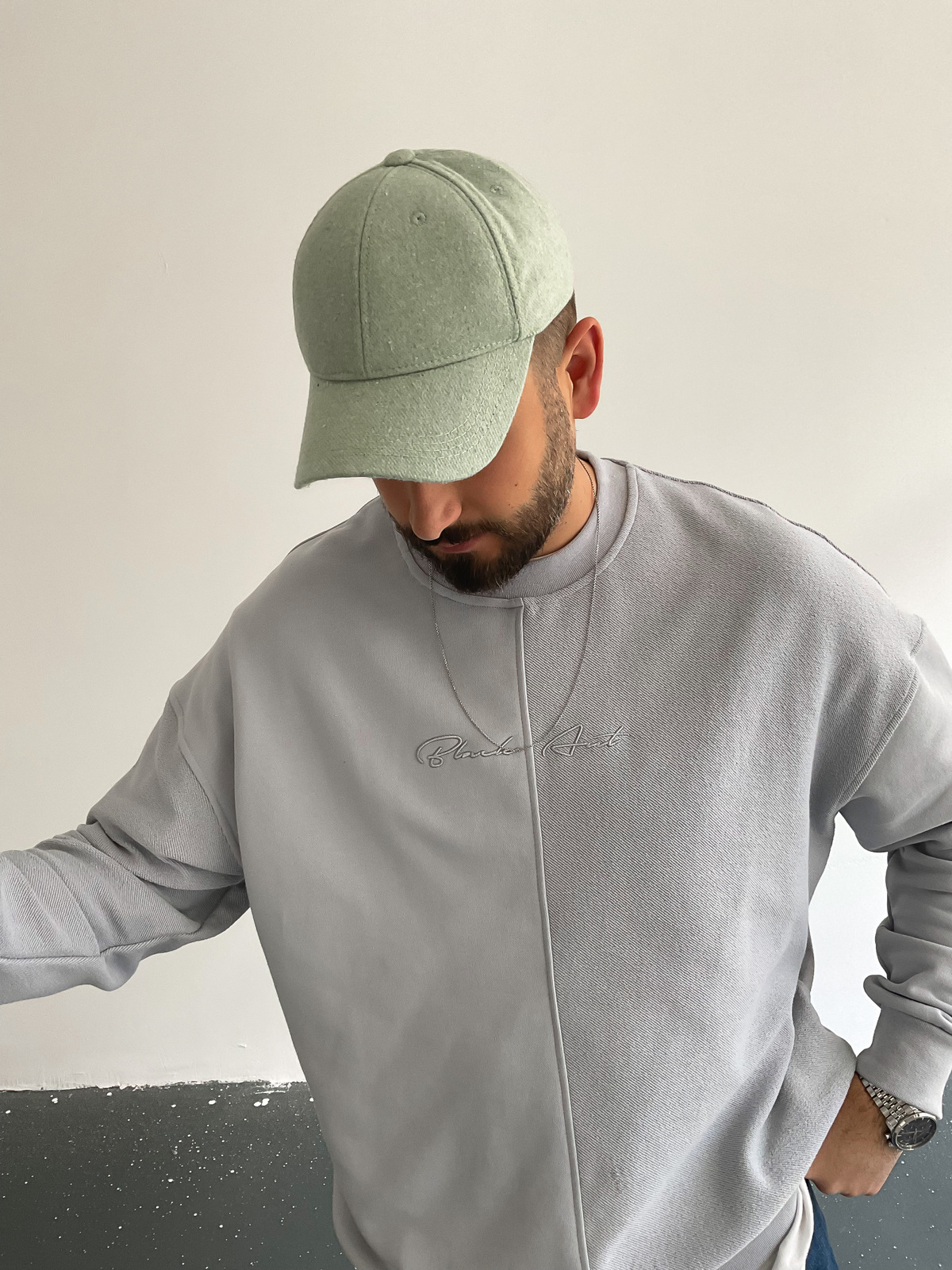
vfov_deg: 61.7
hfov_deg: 48.2
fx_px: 1063
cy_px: 635
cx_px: 476
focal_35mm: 29
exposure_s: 1/90
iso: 64
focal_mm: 3
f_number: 1.8
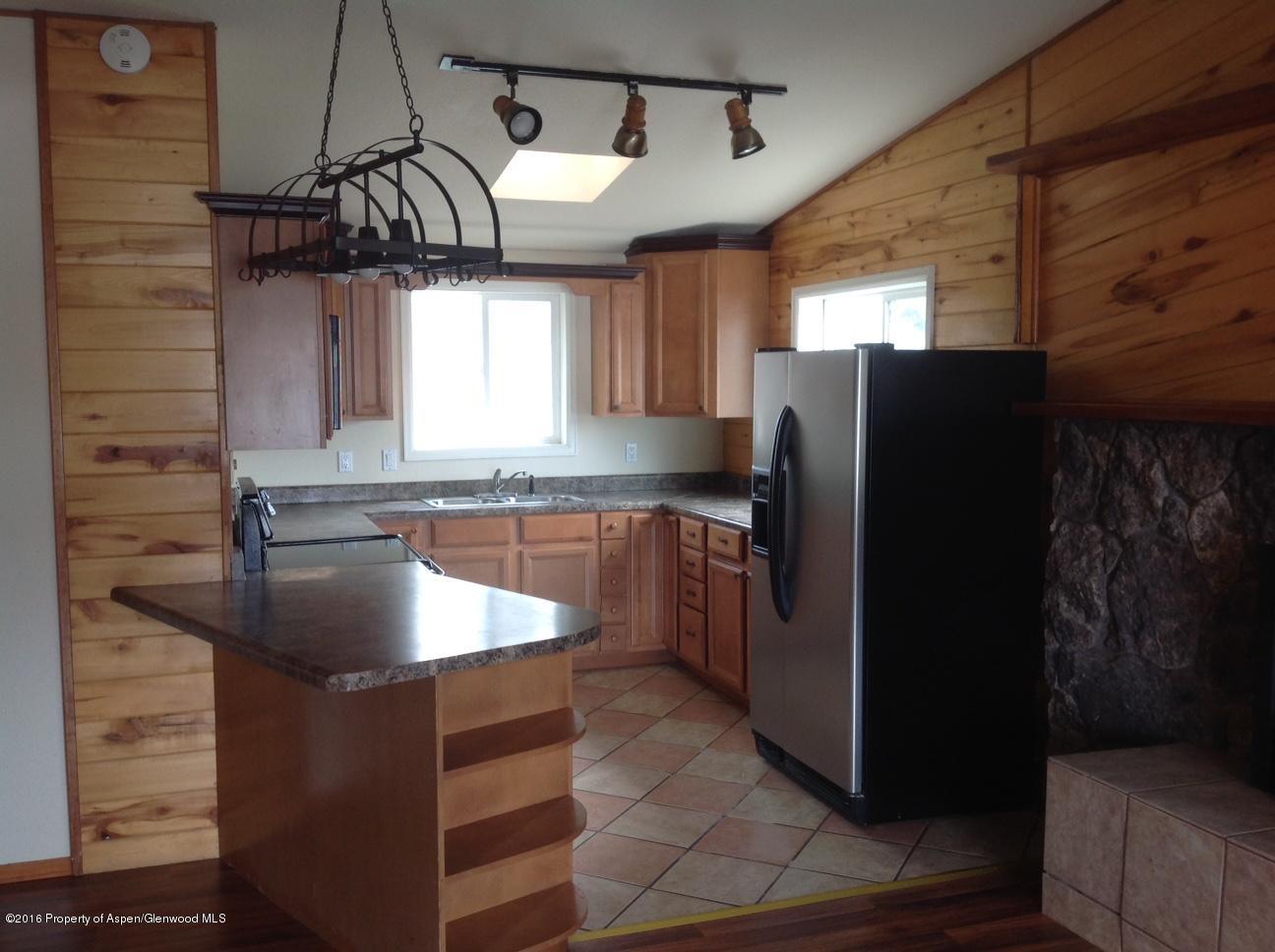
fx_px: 1287
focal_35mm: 35
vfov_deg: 40.6
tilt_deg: -4.1
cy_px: 476
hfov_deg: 52.7
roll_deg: -0.6
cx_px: 638
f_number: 2.4
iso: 64
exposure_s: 1/40
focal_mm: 4.28
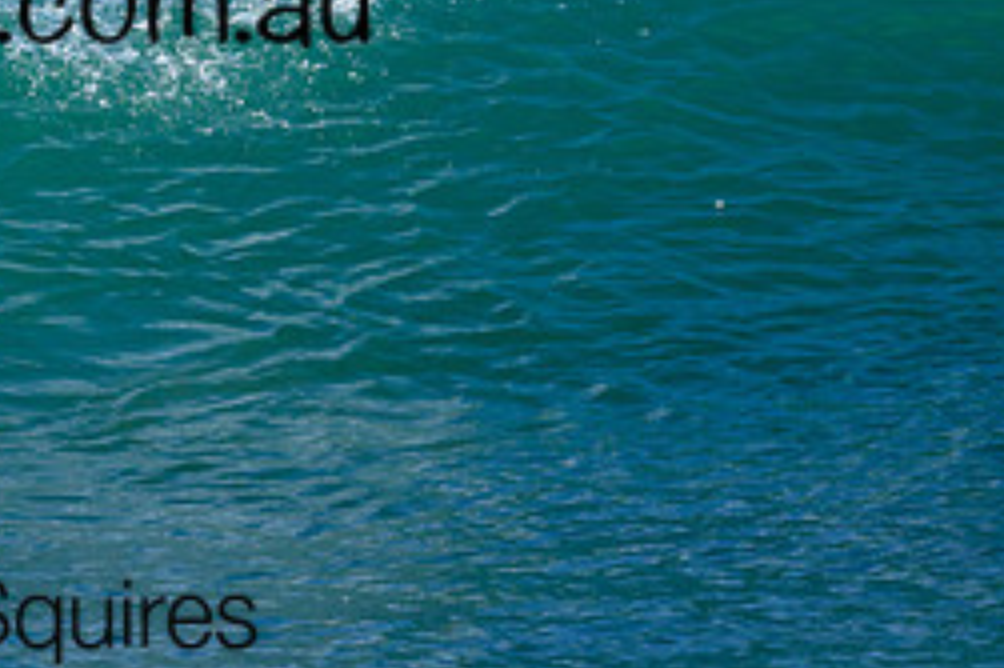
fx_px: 70900
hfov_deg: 0.8
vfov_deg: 0.5
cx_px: -126
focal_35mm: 2544
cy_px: -238
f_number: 6.3
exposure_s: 1/2000
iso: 320
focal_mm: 800
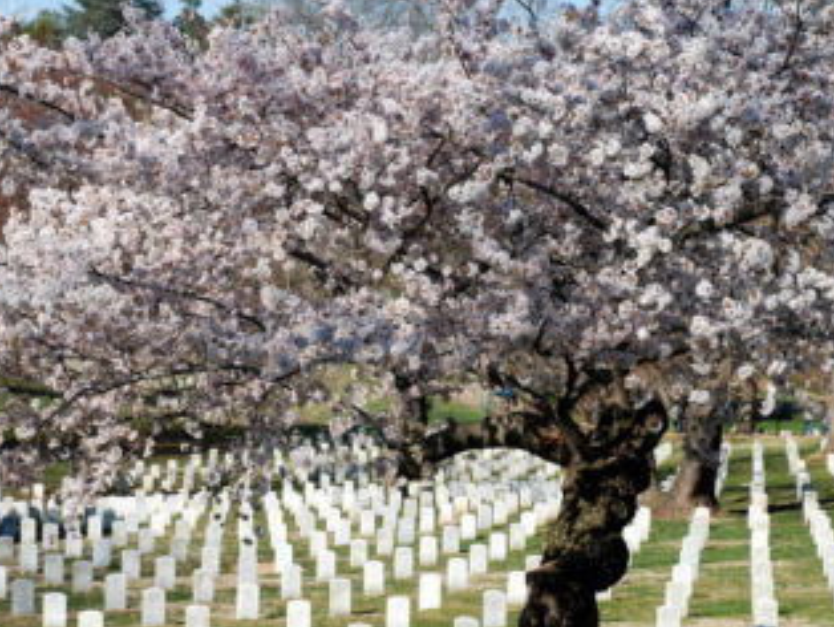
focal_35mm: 92
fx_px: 2218
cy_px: 352
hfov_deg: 21.2
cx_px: 539
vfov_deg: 16.1
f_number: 11
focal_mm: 40
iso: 100
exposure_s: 1/125
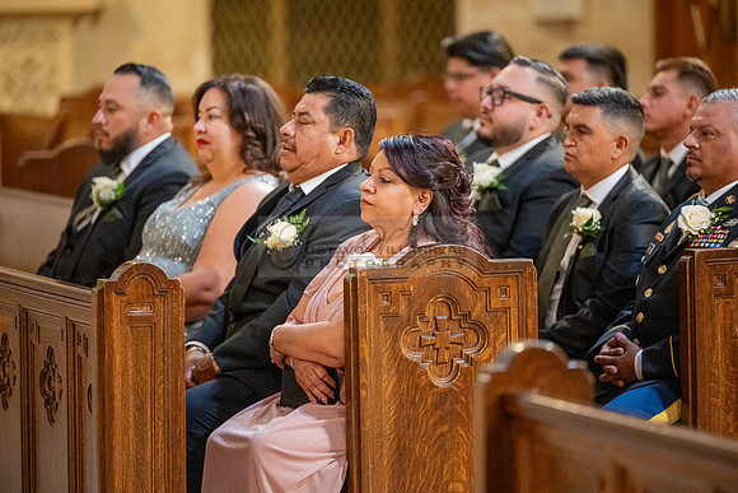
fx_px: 4101
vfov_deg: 6.9
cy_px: 246
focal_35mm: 200
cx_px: 369
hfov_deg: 10.3
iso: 2000
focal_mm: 200
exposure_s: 1/100
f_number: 2.8
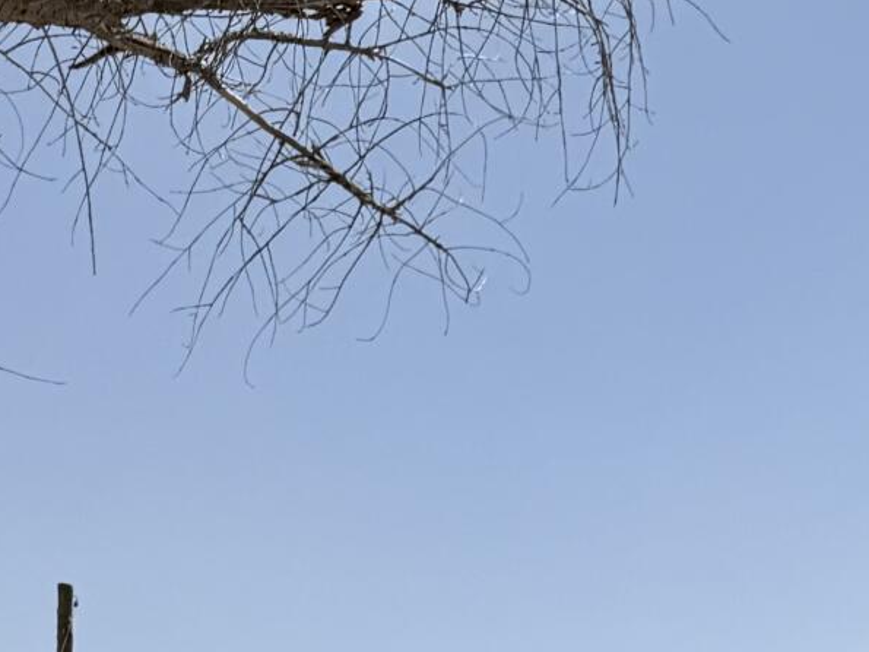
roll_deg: +0.9
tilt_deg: -4.2
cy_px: 1291
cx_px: 269
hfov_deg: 16.2
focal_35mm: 121
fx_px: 3037
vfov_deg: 11.1
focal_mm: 6.76
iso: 80
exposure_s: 1/7353
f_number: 1.78
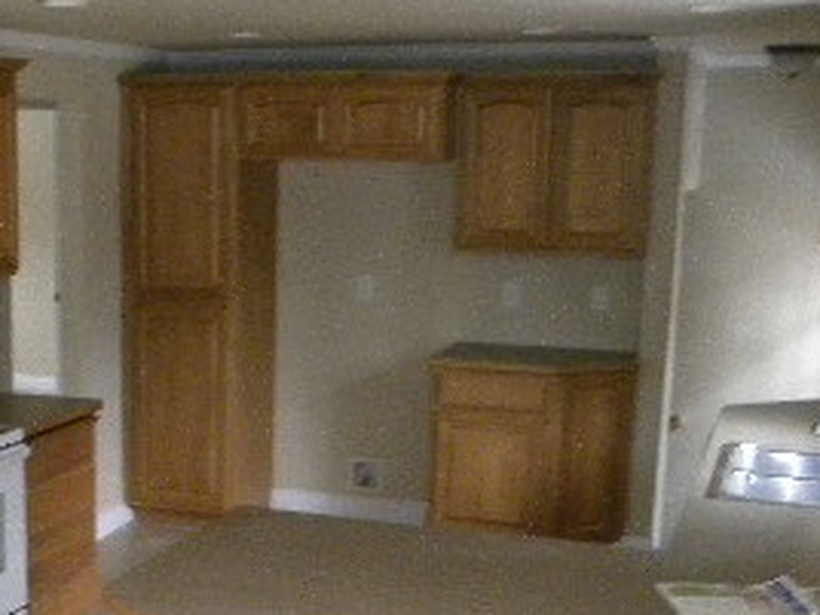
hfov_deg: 29.6
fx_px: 1469
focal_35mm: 62
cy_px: 502
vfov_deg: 23.3
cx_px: 52
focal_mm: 4.6
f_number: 2.8
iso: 400
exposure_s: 1/30
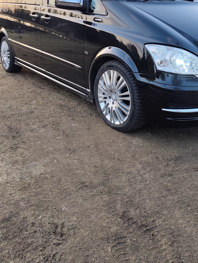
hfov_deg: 40.3
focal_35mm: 35
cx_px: 127
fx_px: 267
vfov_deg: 50.8
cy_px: 71
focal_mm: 6.07
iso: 80
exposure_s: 1/100
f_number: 1.7
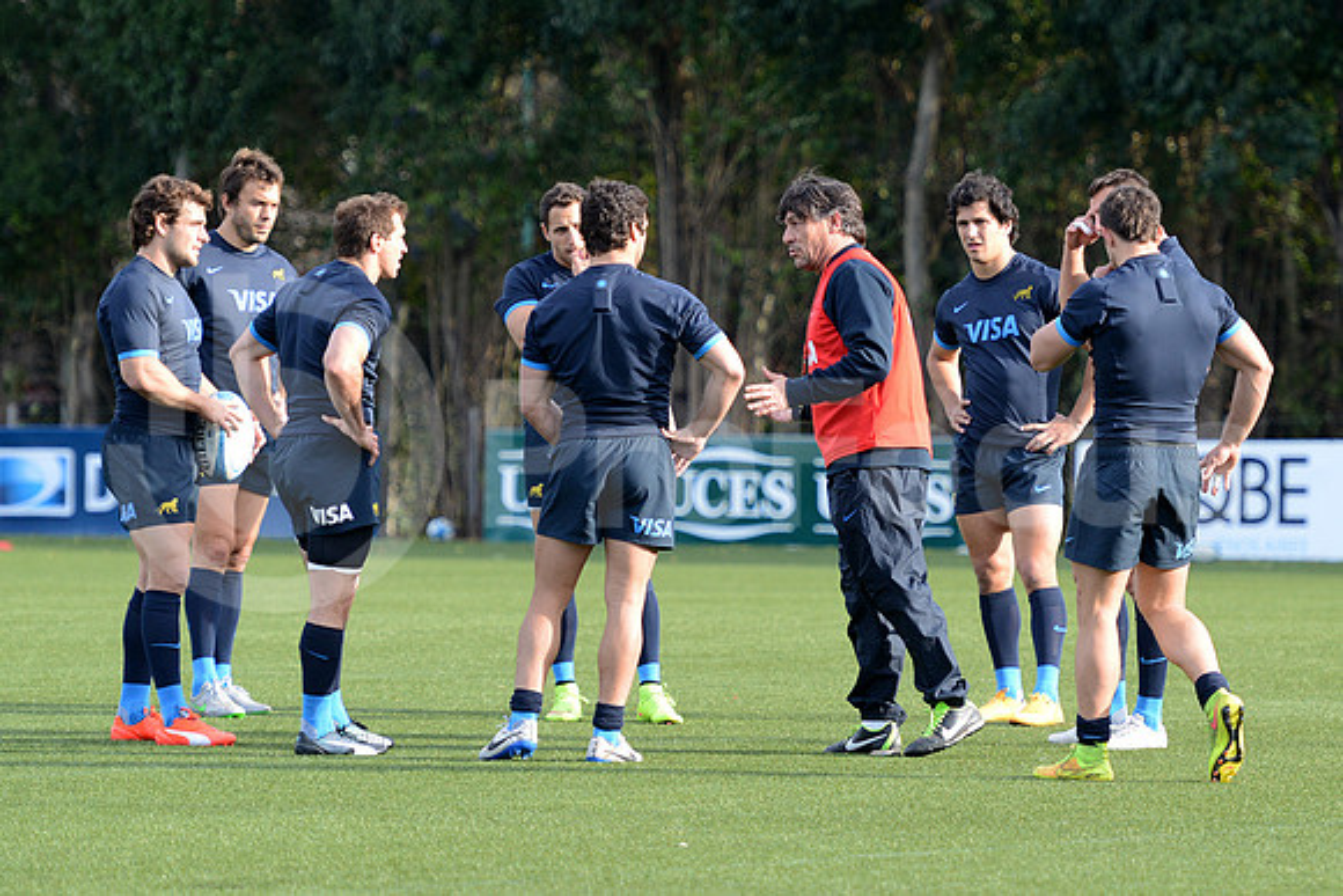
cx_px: 672
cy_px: 448
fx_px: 7463
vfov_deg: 6.9
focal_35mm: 200
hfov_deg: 10.3
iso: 800
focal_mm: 200
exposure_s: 1/1000
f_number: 4
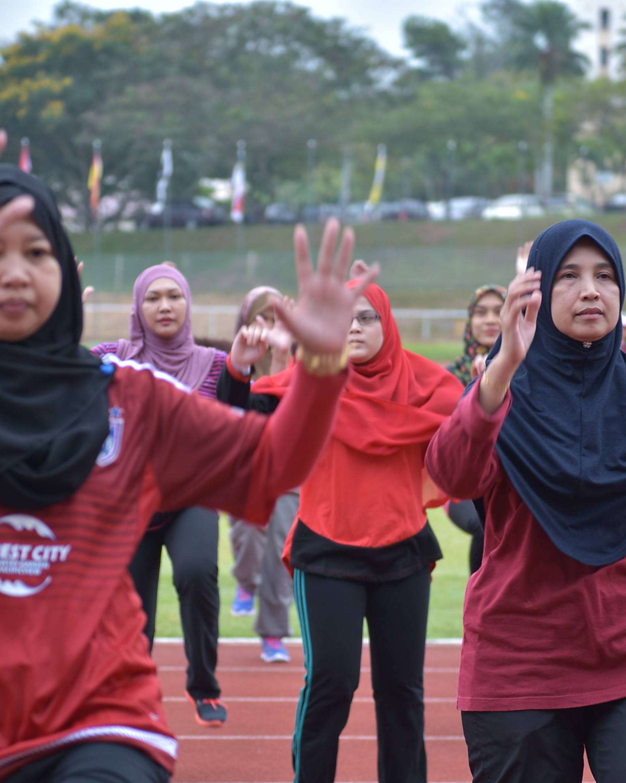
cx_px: 284
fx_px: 3242
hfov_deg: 11.0
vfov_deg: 13.8
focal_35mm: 140
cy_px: 391
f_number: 2.8
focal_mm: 66
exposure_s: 1/200
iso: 100
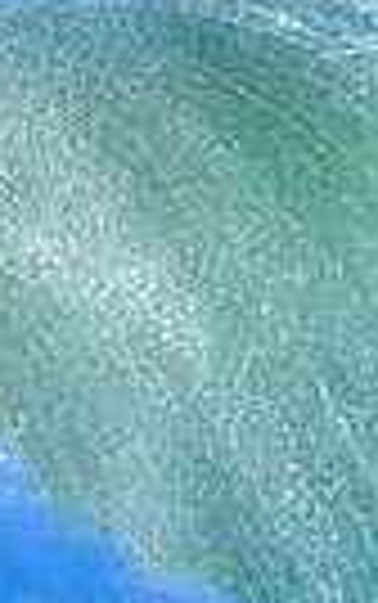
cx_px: 1112
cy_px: 538
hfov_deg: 0.4
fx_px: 57912
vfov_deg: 0.6
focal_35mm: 3521
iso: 900
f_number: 8
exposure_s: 1/2000
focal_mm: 800
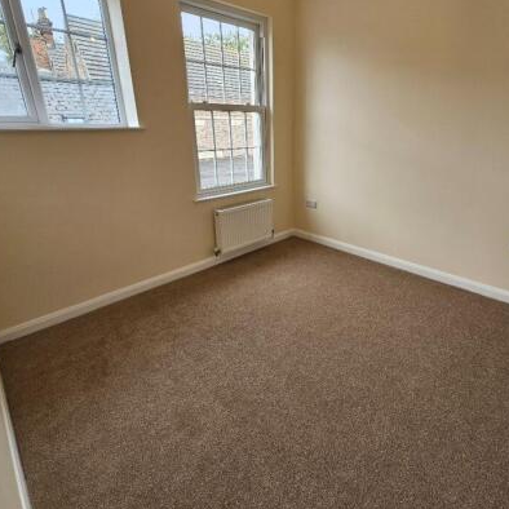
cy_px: 237
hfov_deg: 83.7
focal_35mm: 17
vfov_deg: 83.8
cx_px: 280
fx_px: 283
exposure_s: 1/60
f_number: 2.2
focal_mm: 2.2
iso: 50
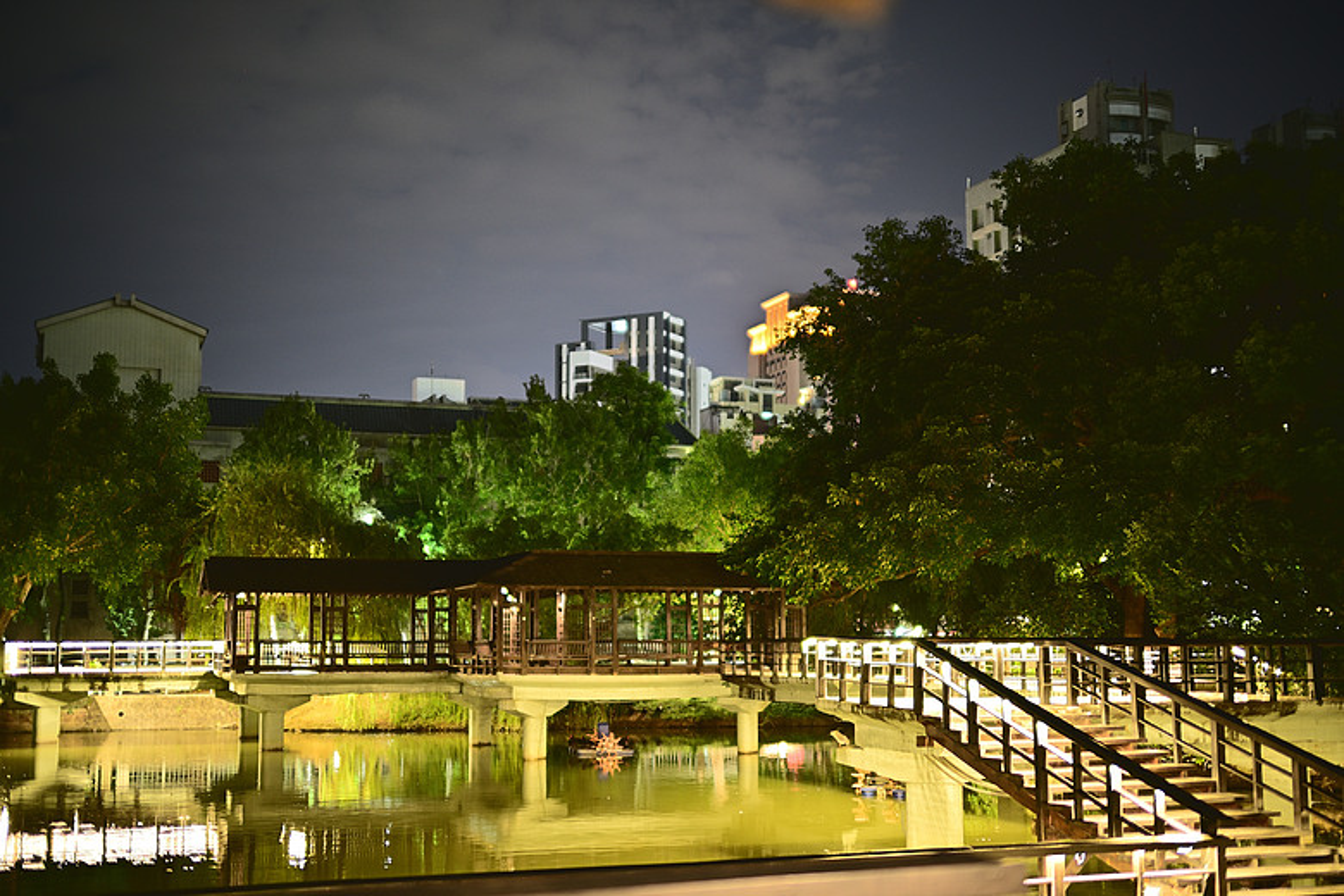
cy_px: 448
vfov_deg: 29.9
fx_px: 1680
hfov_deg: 43.6
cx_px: 672
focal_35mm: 45
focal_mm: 45
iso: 320
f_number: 0.95
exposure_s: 1/4
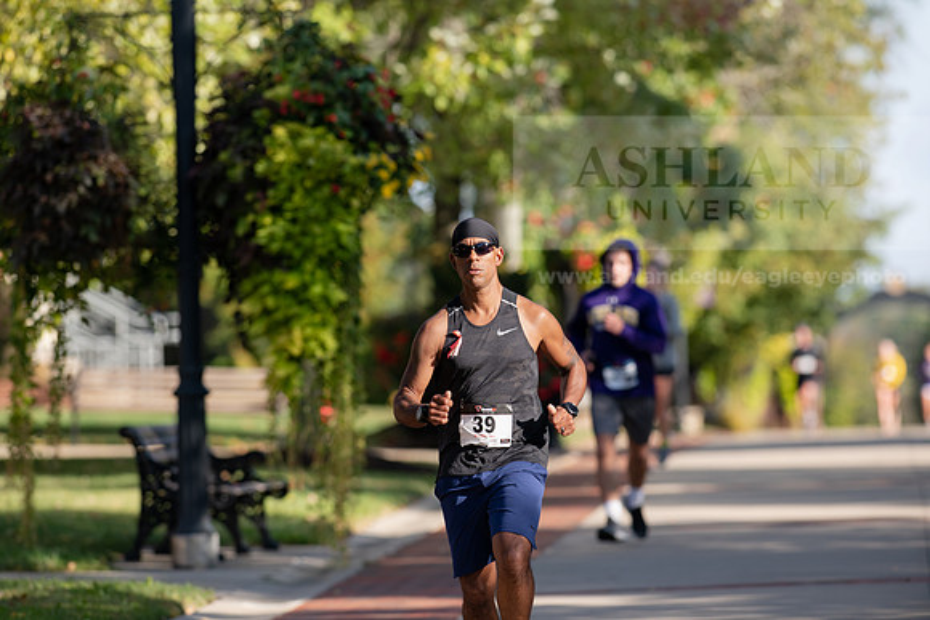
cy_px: 310
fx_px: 7751
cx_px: 465
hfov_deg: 6.9
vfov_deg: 4.6
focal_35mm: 300
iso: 200
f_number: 4.5
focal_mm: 300
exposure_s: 1/640
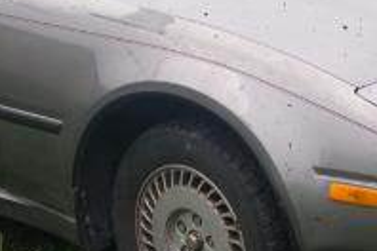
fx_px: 1340
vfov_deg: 10.7
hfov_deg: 16.0
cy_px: 78
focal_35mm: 128
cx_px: 135
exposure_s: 1/148
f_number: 2.8
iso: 100
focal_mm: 8
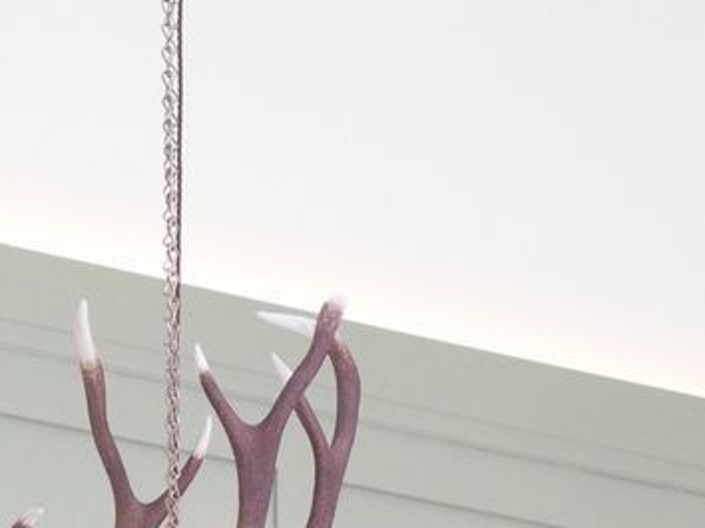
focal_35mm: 260
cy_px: 622
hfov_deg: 7.6
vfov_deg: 5.7
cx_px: 217
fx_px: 5292
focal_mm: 19.6
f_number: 2.8
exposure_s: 1/60
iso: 800
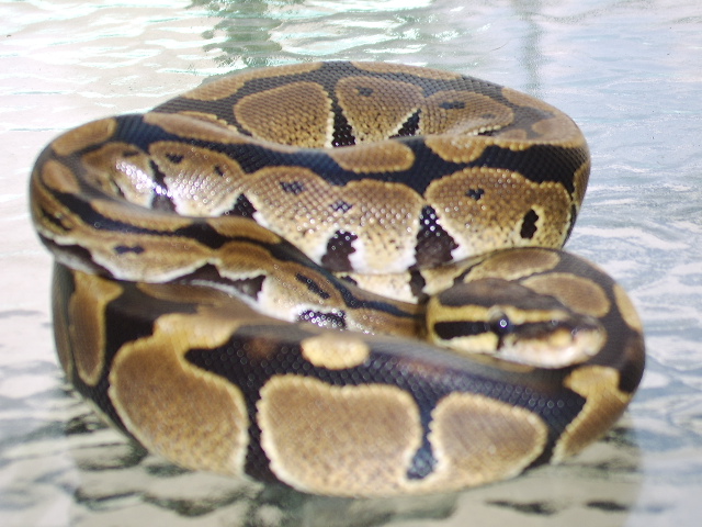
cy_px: 264
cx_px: 351
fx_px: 1764
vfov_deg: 17.0
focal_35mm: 87
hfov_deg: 22.5
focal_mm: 22.74
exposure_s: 1/60
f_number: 4.9
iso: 71
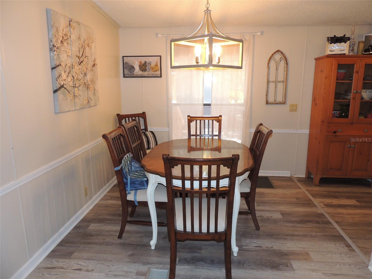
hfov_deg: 71.6
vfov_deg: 56.8
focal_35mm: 24
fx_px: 258
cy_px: 140
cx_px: 186
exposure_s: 1/40
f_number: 3
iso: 280
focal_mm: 4.3
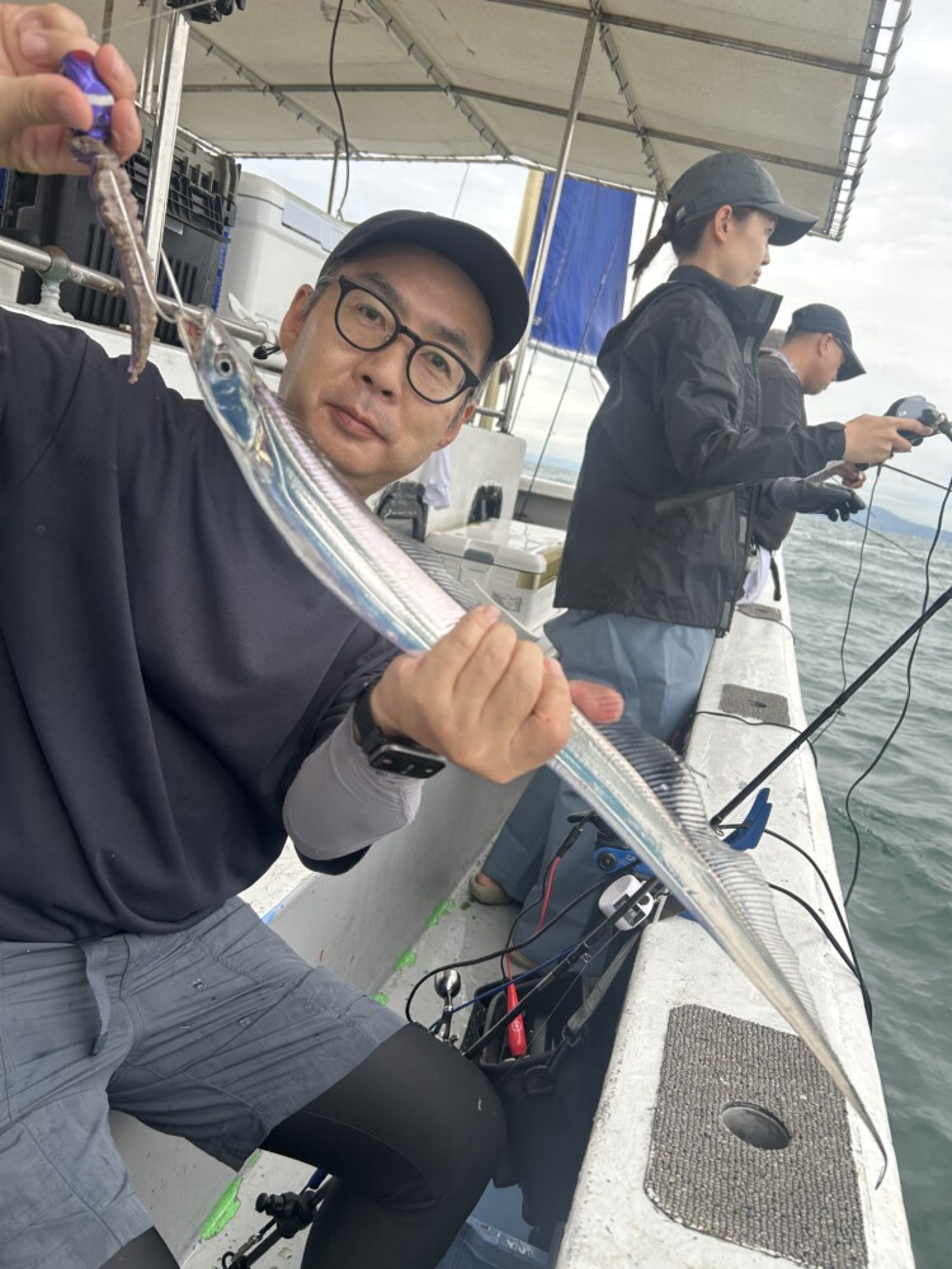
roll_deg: -12.8
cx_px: 476
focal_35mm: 26
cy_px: 634
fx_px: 953
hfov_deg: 53.1
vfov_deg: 67.3
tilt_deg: -11.0
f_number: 1.5
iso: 40
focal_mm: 5.7
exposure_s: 1/203
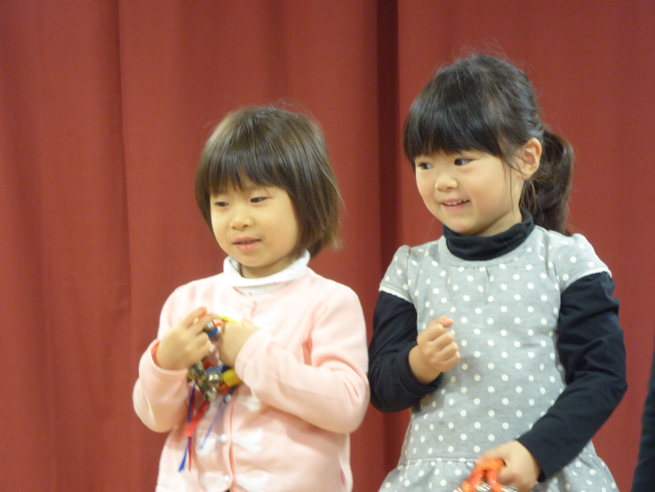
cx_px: 328
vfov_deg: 8.4
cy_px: 246
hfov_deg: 11.2
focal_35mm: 177
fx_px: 3349
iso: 400
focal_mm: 28.7
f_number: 5.5
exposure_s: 1/6
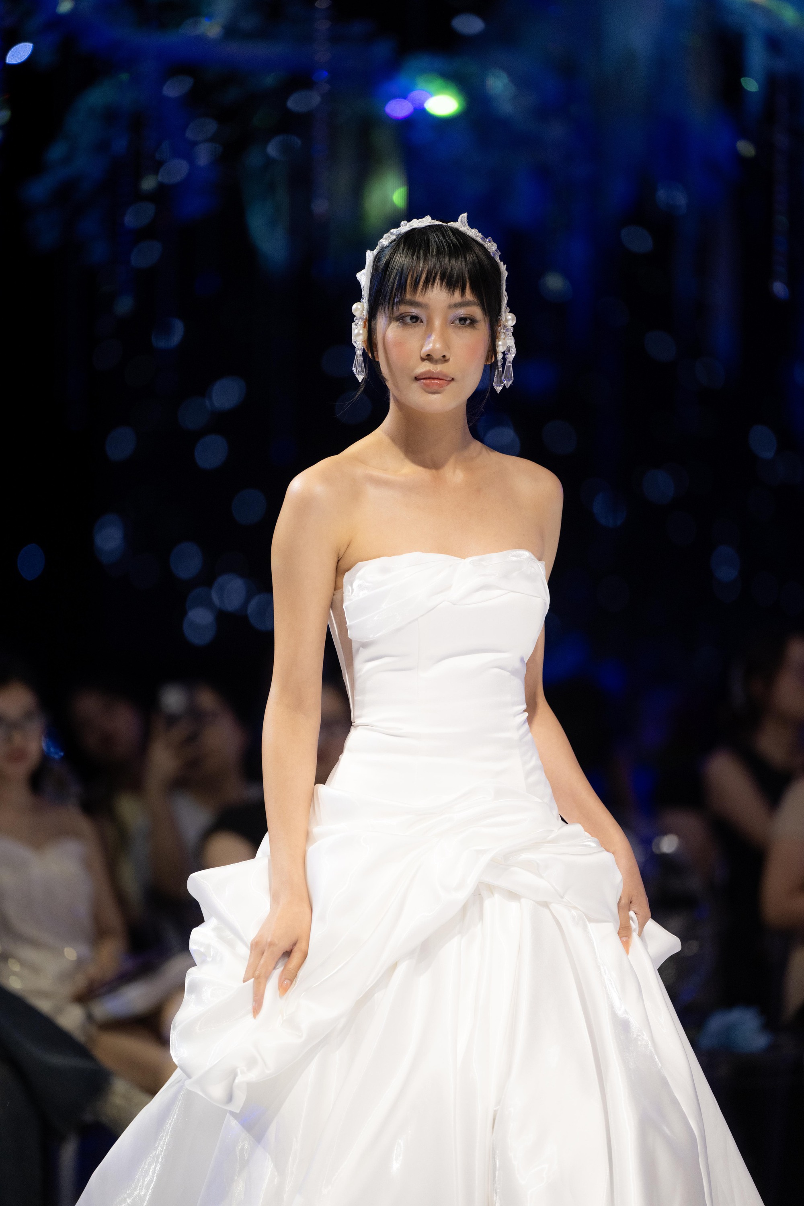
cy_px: 603
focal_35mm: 200
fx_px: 6699
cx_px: 402
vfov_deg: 10.3
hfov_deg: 6.9
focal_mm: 200
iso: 1250
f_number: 2.8
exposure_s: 1/400
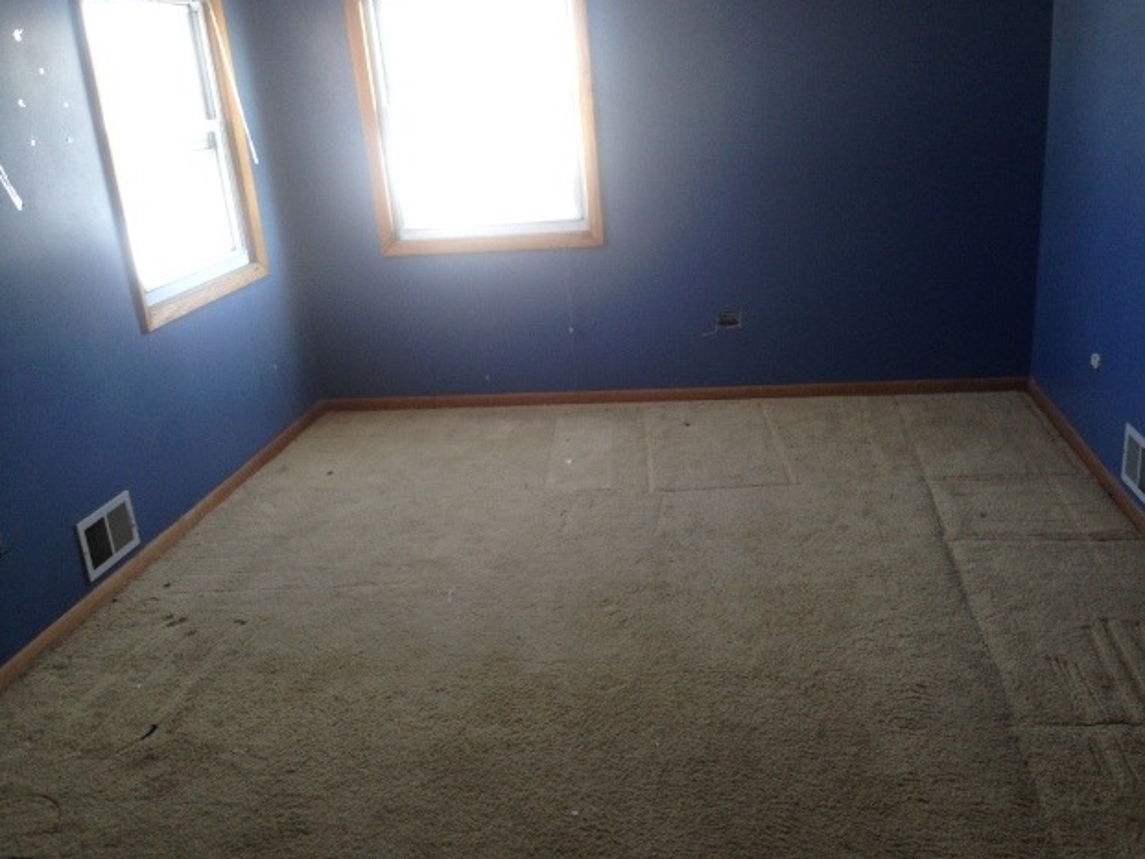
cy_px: 433
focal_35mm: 34
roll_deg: +2.3
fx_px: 1125
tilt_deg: -20.5
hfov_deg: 53.9
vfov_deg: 41.8
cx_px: 588
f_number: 2.4
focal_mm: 4.12
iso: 64
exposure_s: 1/60
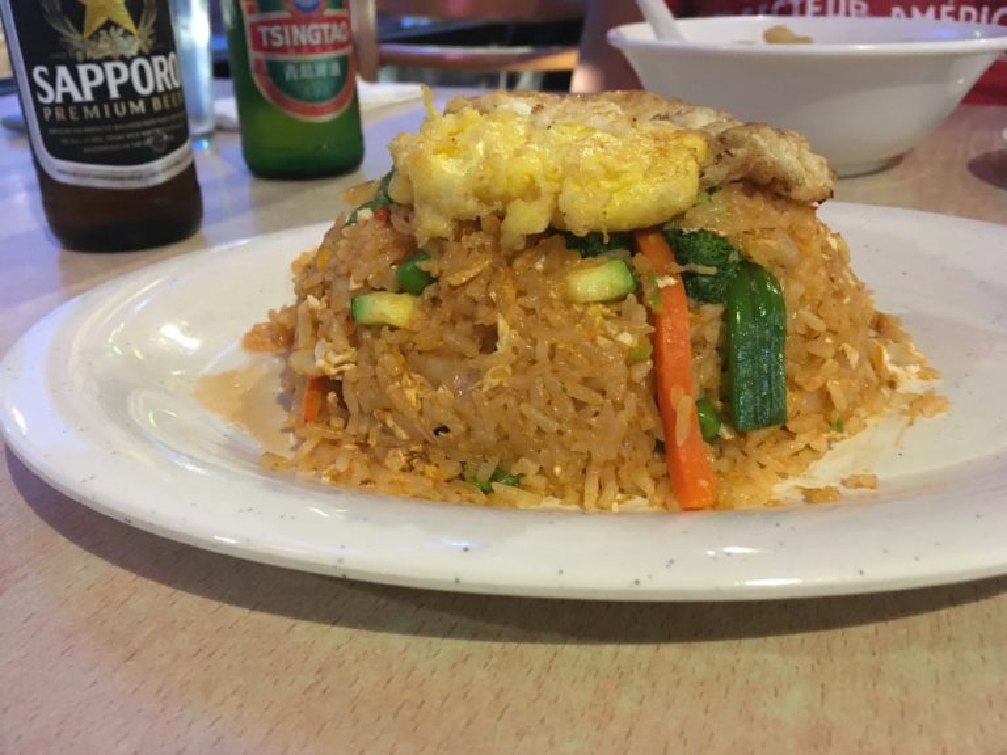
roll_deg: +1.0
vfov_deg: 48.2
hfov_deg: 61.7
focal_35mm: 29
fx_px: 844
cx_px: 504
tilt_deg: -24.5
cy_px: 378
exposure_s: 1/15
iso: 200
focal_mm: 4.15
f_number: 2.2
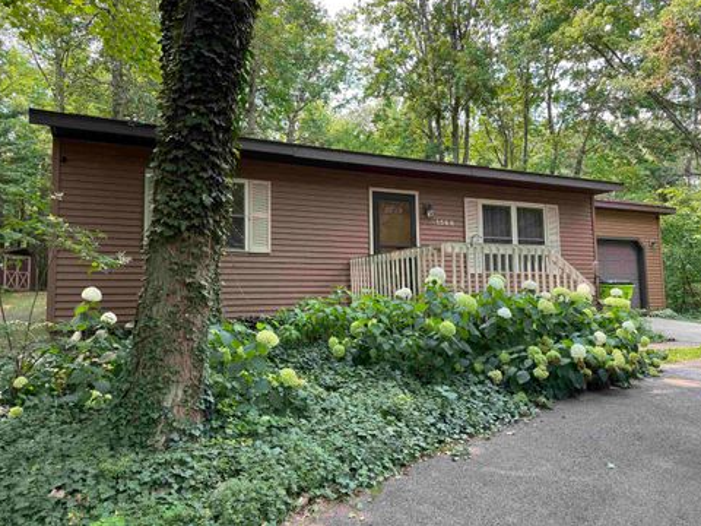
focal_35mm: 25
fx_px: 506
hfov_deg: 69.4
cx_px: 340
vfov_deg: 54.9
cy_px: 254
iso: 64
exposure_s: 1/156
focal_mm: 6.76
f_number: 1.78
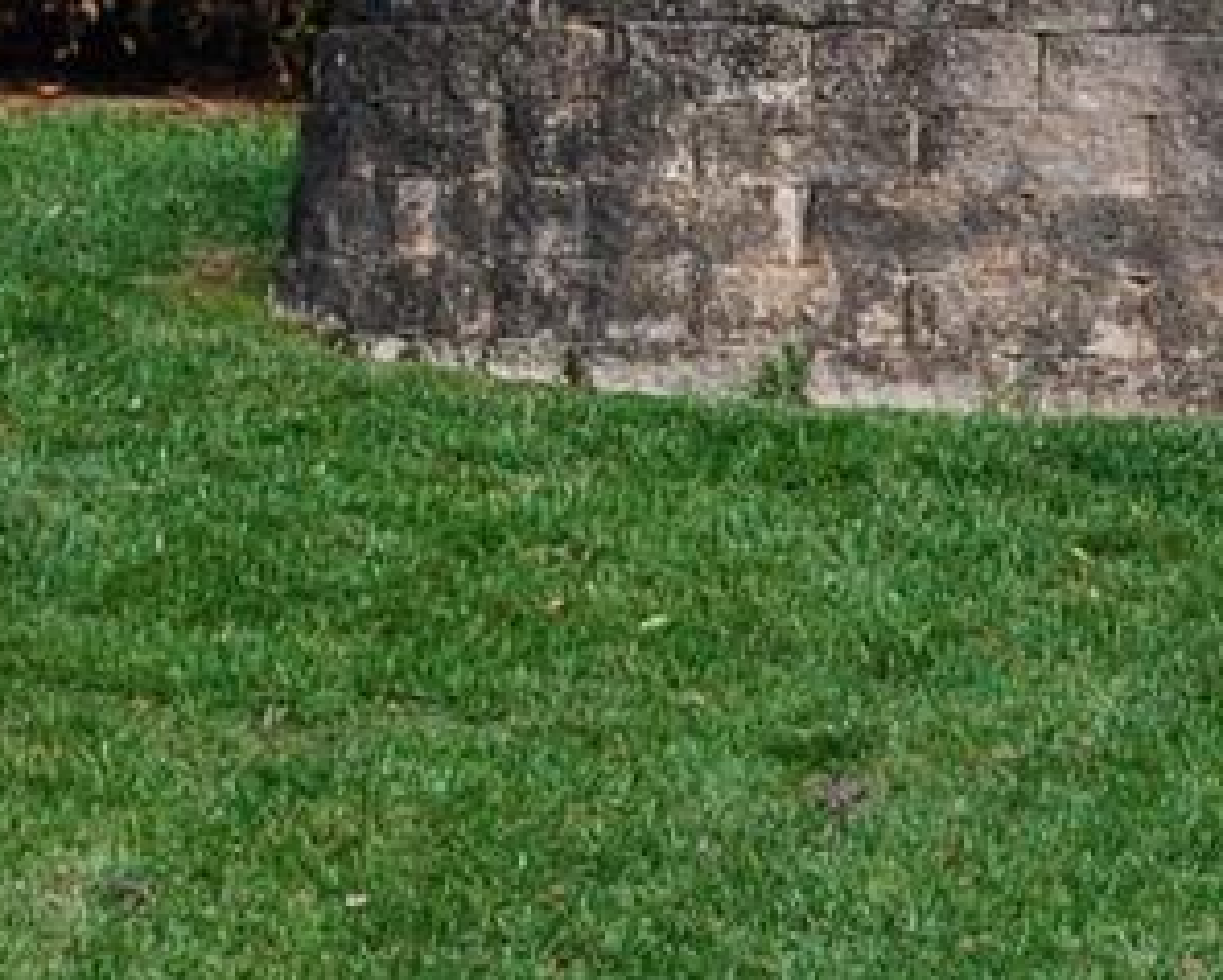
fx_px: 11264
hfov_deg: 6.2
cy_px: 161
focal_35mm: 311
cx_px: 959
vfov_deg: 5.0
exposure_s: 1/100
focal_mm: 32
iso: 200
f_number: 9
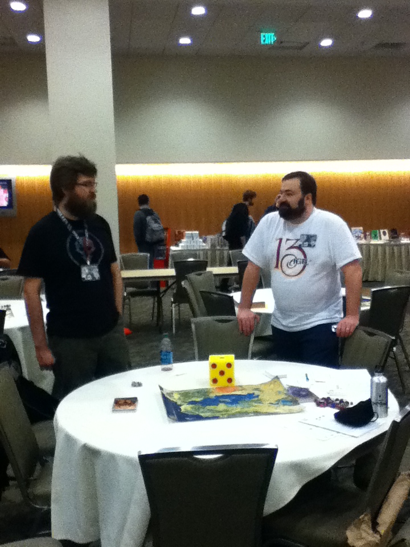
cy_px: 274
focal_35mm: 32
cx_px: 205
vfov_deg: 56.8
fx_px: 505
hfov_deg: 44.2
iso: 500
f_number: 2.4
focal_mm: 3.85
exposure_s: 1/30
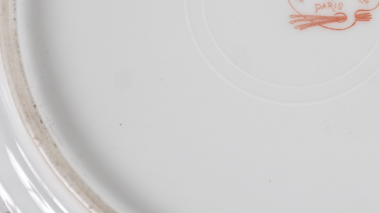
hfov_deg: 9.8
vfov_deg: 5.5
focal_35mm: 220
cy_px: -1
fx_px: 2211
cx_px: 328
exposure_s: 1/60
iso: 200
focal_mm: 56
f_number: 5.6
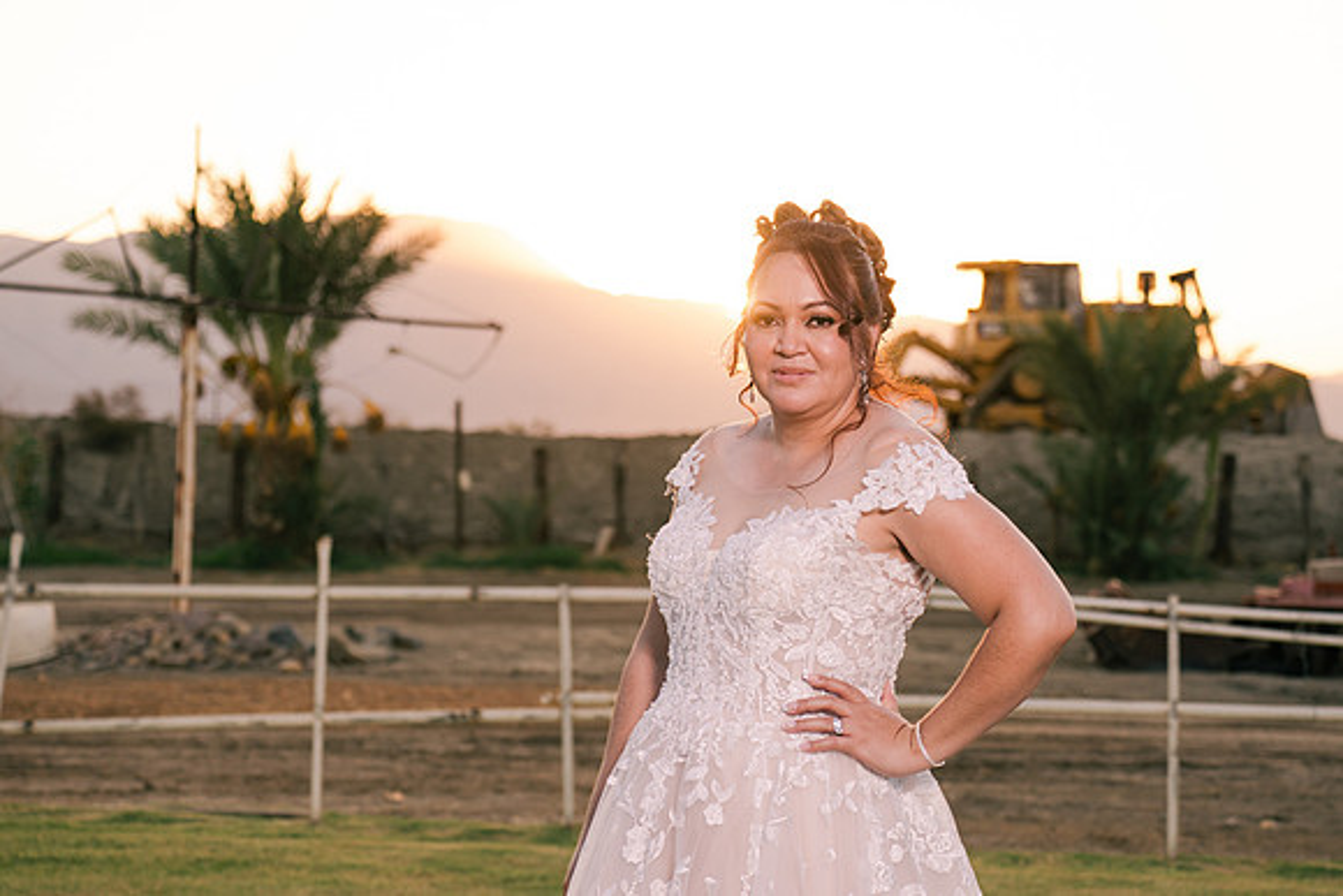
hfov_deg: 26.6
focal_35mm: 76
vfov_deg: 18.0
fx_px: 2836
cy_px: 448
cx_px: 672
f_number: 3.2
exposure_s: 1/640
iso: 200
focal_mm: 51
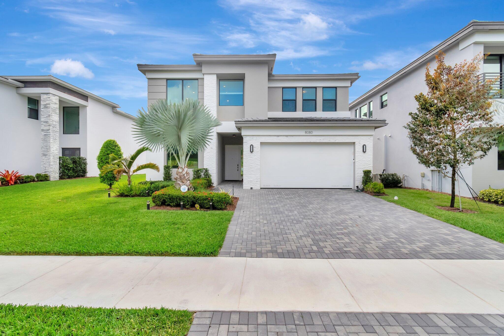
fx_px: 210
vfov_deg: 77.3
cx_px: 252
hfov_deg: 100.4
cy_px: 168
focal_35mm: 15
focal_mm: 10
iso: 1100
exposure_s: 1/3200
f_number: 8
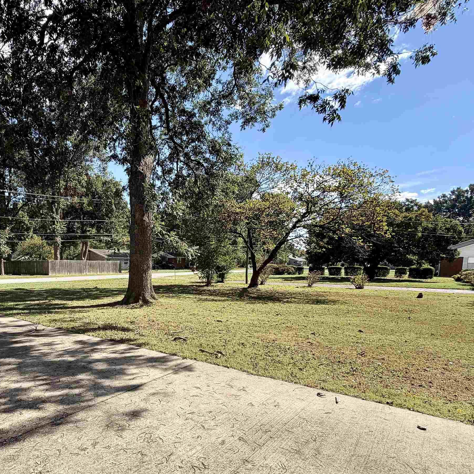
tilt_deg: -6.2
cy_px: 296
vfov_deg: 71.0
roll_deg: +0.1
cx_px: 139
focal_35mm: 21
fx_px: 325
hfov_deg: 69.0
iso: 32
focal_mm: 2.22
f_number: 2.2
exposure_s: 1/770
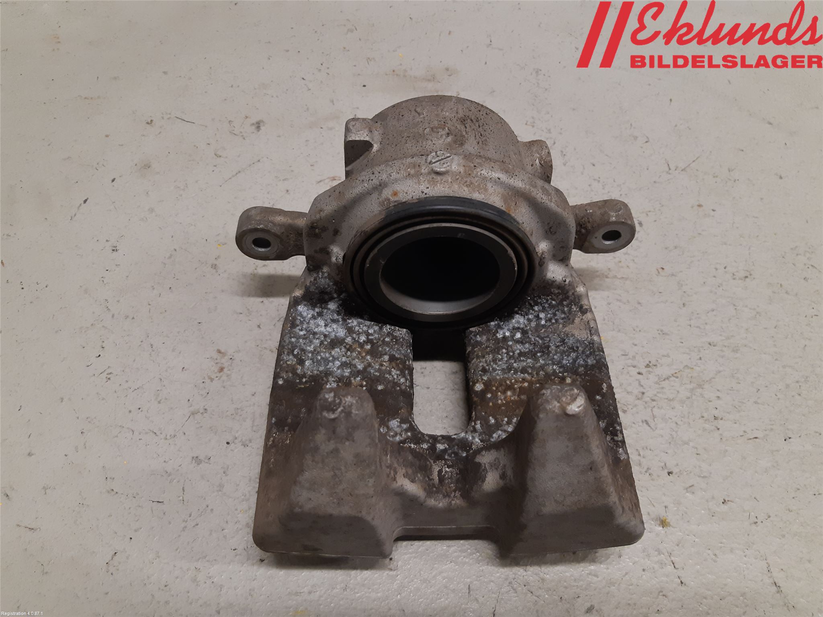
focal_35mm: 26
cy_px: 308
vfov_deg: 53.1
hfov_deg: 67.3
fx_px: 618
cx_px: 412
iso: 160
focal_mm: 3.93
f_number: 1.7
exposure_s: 1/50
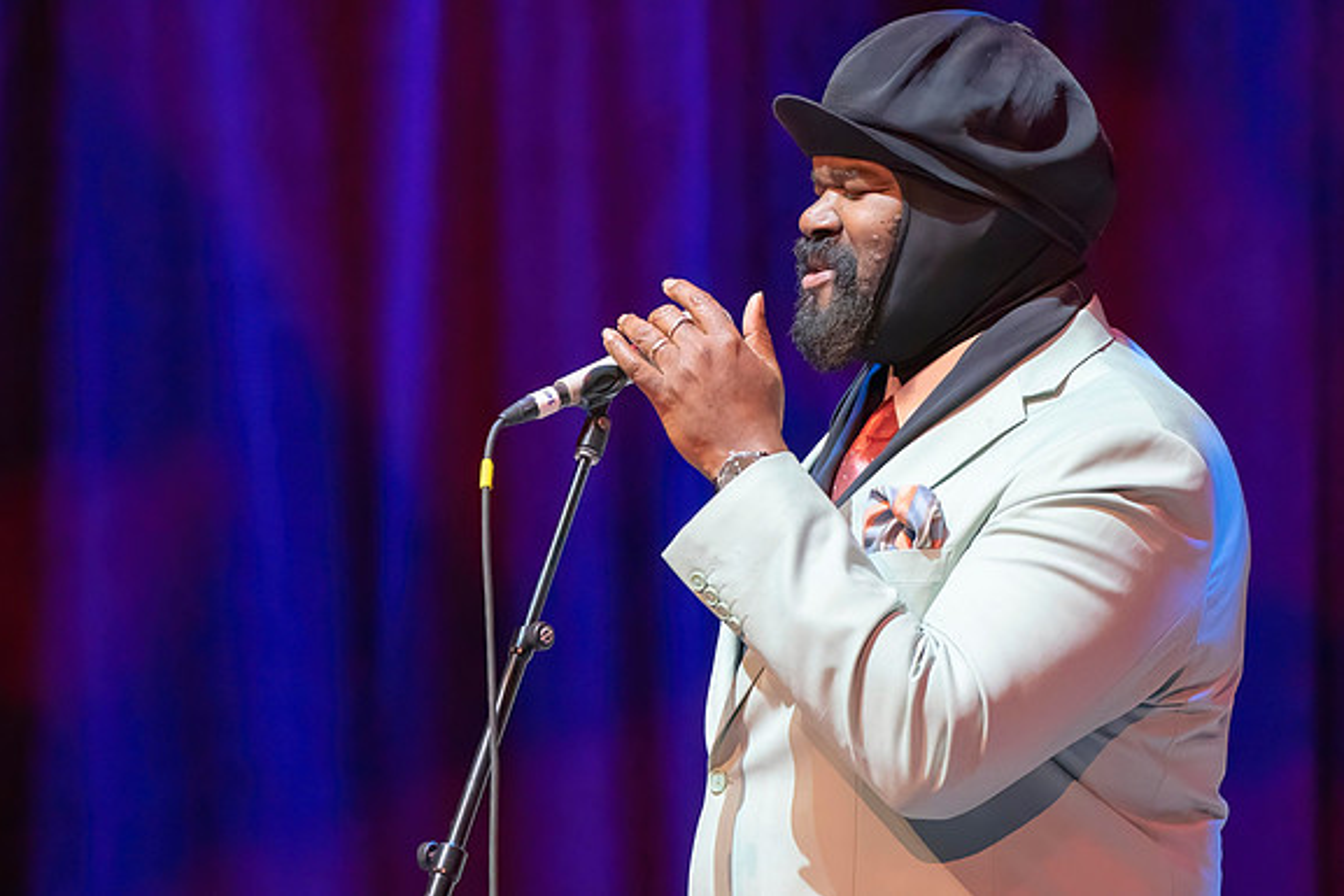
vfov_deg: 2.2
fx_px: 23487
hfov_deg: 3.3
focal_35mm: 629
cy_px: 688
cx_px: 608
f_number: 5.6
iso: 5000
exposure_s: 1/320
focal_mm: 376
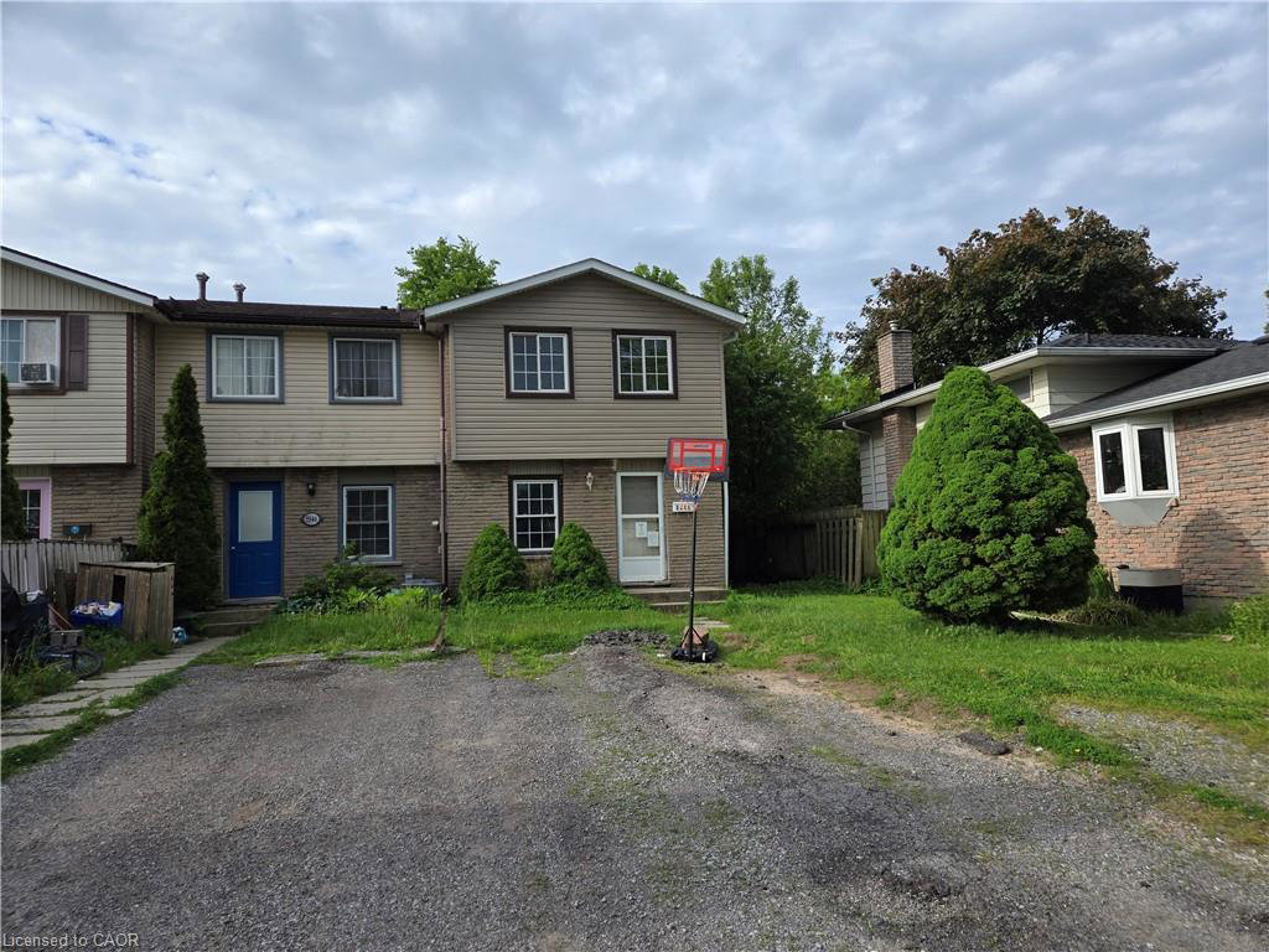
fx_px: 843
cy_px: 476
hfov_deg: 73.9
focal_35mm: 23
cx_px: 634
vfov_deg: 58.9
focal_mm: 5.4
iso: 25
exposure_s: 1/1212
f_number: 1.8
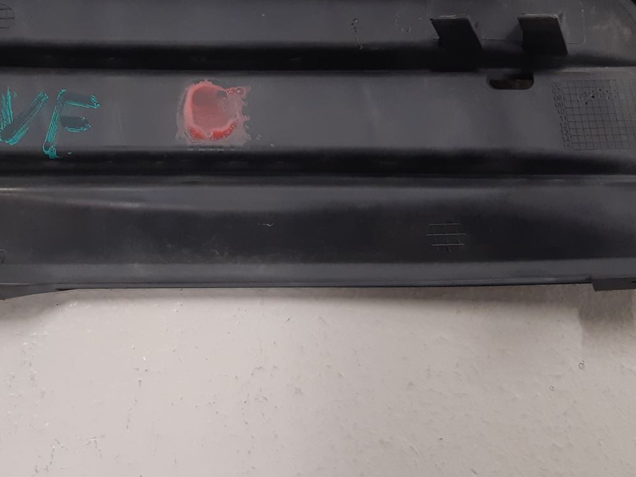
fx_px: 992
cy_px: 109
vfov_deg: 26.6
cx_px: 158
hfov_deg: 34.8
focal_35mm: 54
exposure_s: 1/50
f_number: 1.7
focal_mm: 3.93
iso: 125
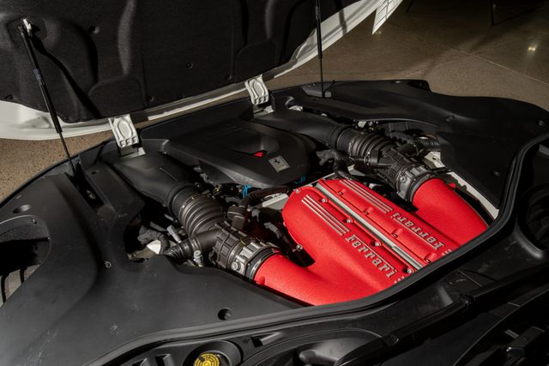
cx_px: 274
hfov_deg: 60.3
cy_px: 183
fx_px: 473
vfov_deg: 42.3
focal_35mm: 31
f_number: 11
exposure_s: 1/160
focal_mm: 31
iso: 640
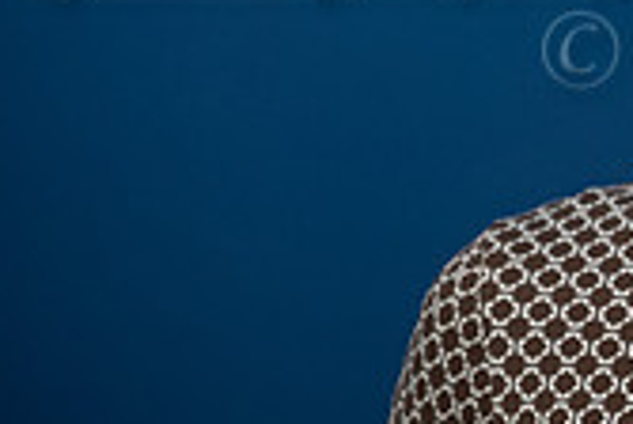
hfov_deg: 7.8
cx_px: 955
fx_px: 4580
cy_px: -17
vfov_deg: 5.3
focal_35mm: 260
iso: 1600
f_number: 2.8
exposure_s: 1/800
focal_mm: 75
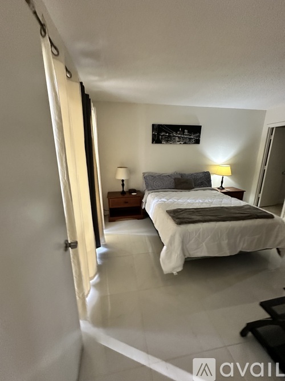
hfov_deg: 85.7
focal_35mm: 14
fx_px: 154
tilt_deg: -11.4
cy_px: 190
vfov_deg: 102.1
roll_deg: -0.6
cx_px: 142
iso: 640
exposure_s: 1/60
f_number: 2.2
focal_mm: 2.22
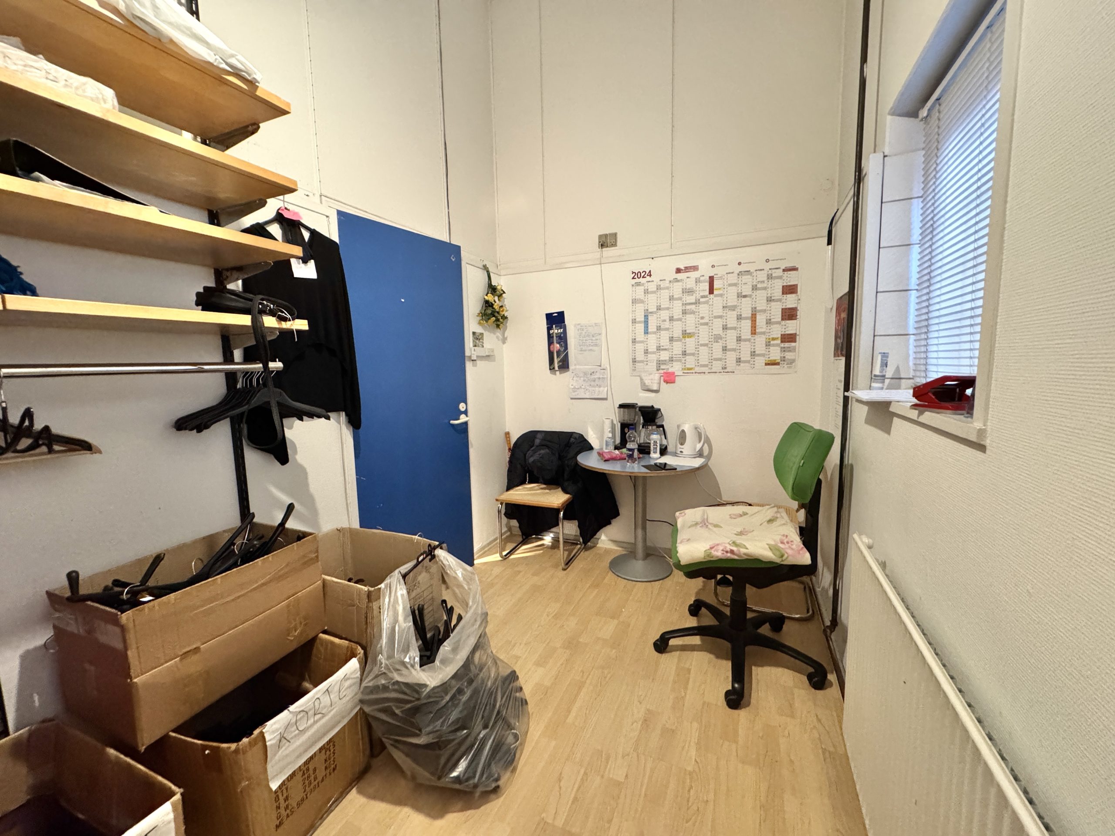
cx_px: 558
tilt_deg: -6.3
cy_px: 418
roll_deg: +1.5
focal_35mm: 14
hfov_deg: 102.1
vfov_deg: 85.7
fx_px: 451
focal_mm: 2.22
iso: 1000
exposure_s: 1/50
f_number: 2.2
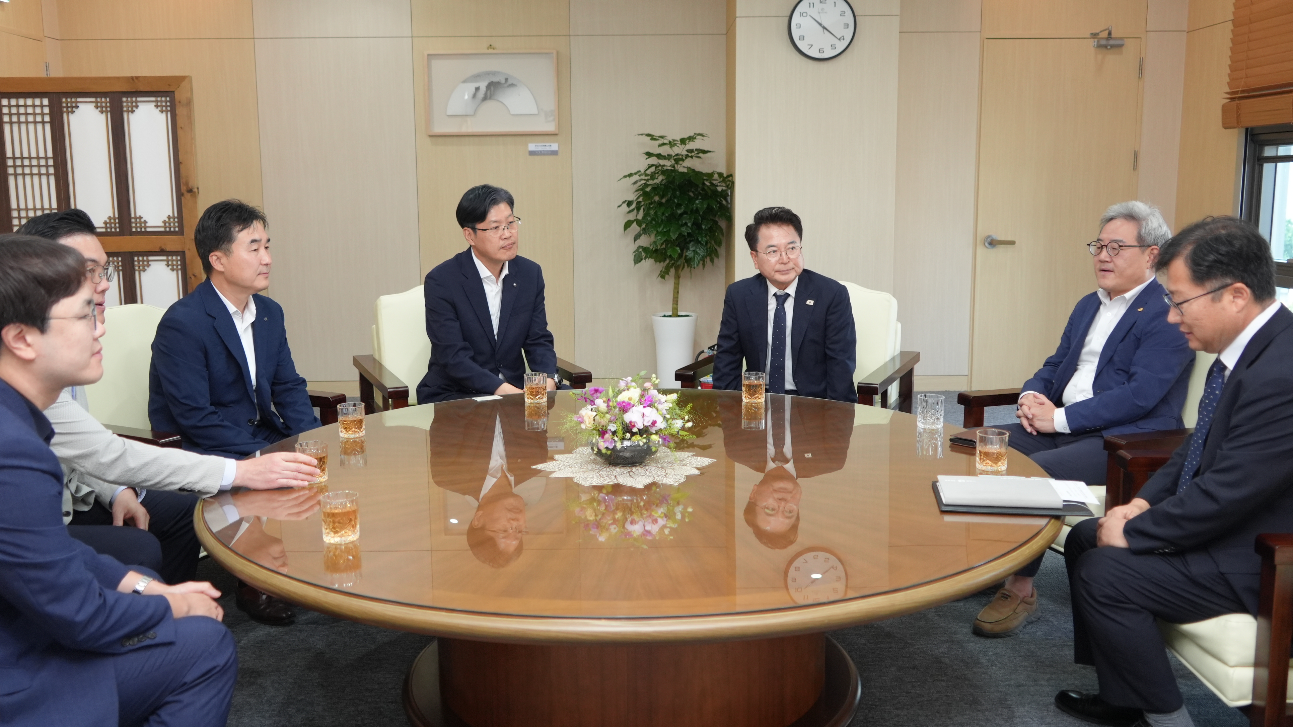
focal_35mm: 31
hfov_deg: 62.6
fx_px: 1063
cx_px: 634
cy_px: 343
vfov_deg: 37.8
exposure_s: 1/250
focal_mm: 29
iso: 1600
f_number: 4
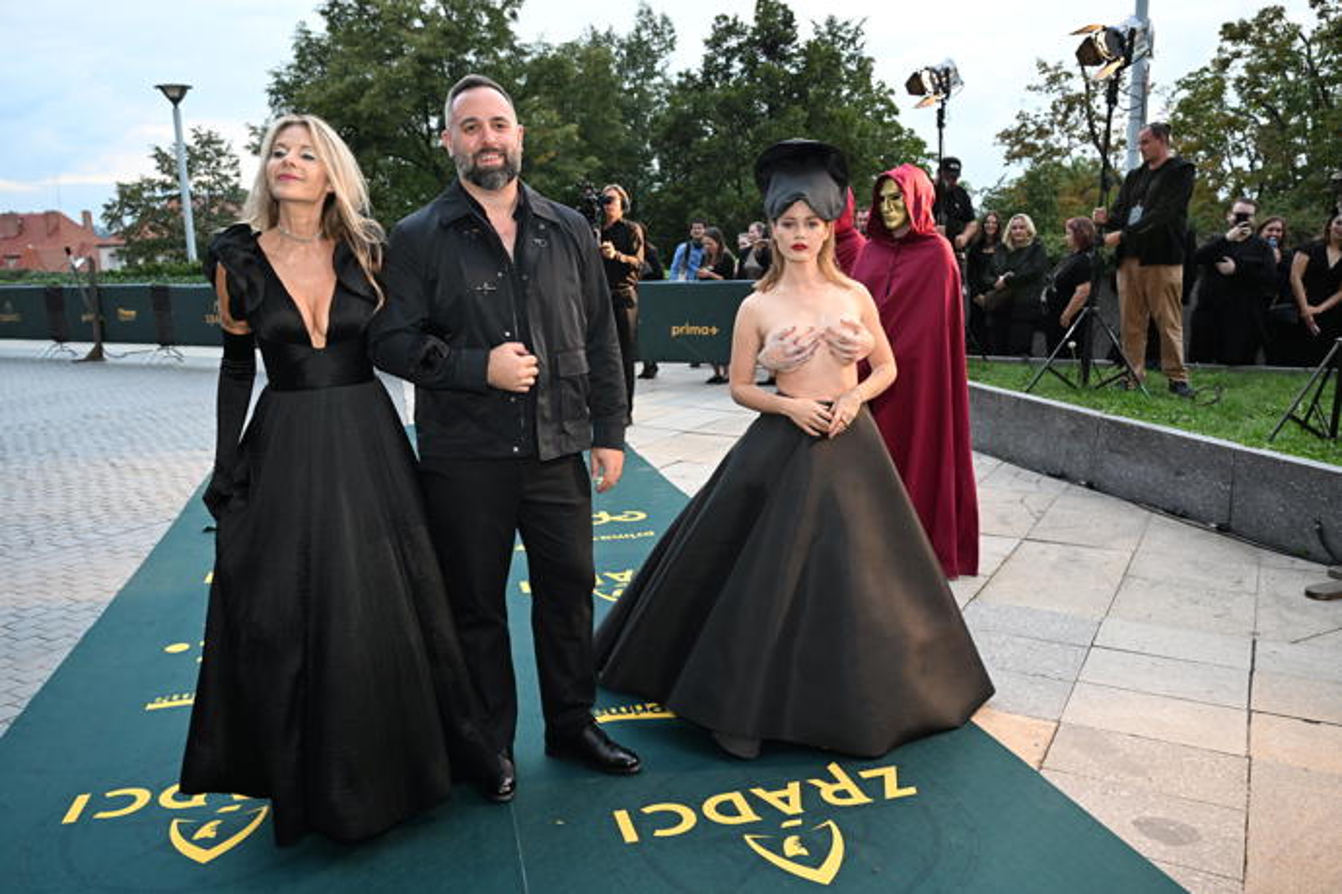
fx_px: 1062
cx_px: 671
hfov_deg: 64.6
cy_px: 447
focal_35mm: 28
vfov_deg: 45.7
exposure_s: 1/250
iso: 2000
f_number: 4.5
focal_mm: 28.5
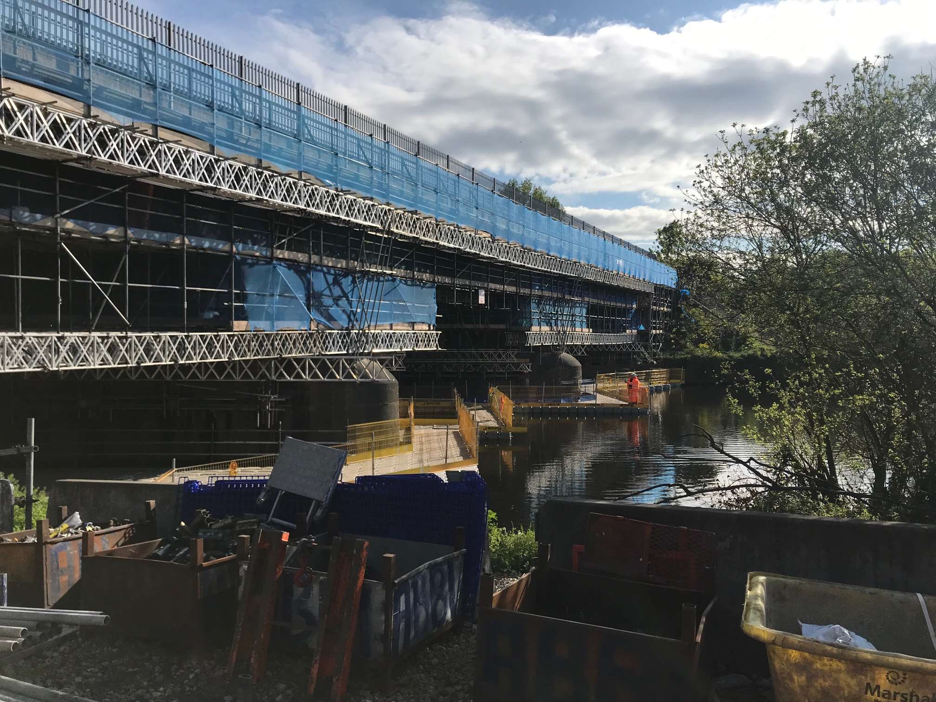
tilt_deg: +0.9
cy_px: 351
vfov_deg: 49.7
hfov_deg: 63.4
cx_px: 468
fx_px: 757
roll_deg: -0.2
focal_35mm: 28
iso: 20
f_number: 1.8
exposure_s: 1/3425
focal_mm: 3.99
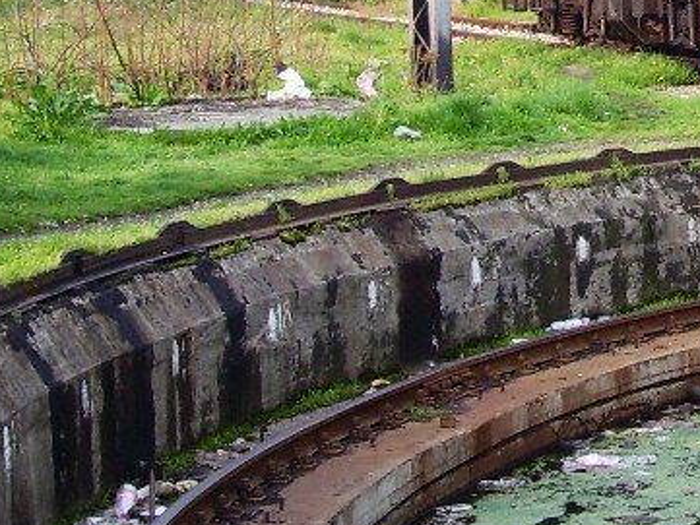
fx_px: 2407
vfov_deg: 12.2
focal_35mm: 119
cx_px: 785
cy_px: -103
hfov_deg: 16.0
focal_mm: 7
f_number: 3
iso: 80
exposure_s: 1/125
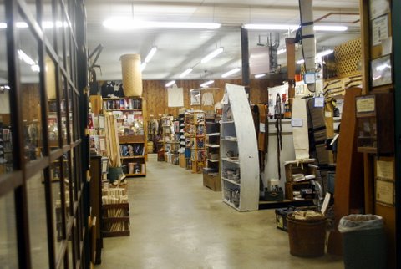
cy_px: 134
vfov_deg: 34.3
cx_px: 200
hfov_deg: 49.5
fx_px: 435
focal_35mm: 39
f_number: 4.5
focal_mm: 26
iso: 1250
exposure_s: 1/30
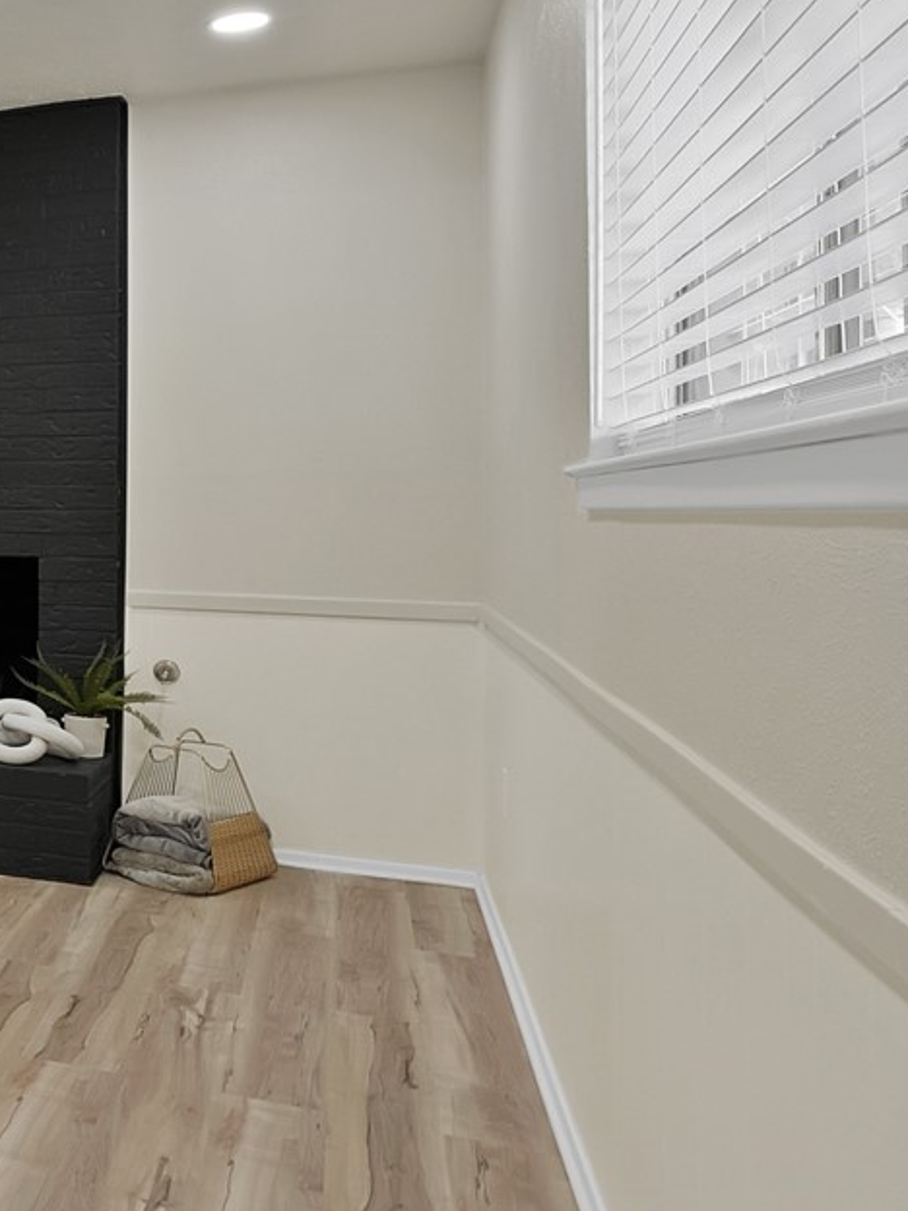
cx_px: -477
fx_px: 1294
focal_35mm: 37
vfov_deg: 50.0
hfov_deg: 26.7
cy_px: 539
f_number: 9
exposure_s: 1/6
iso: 640
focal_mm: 12
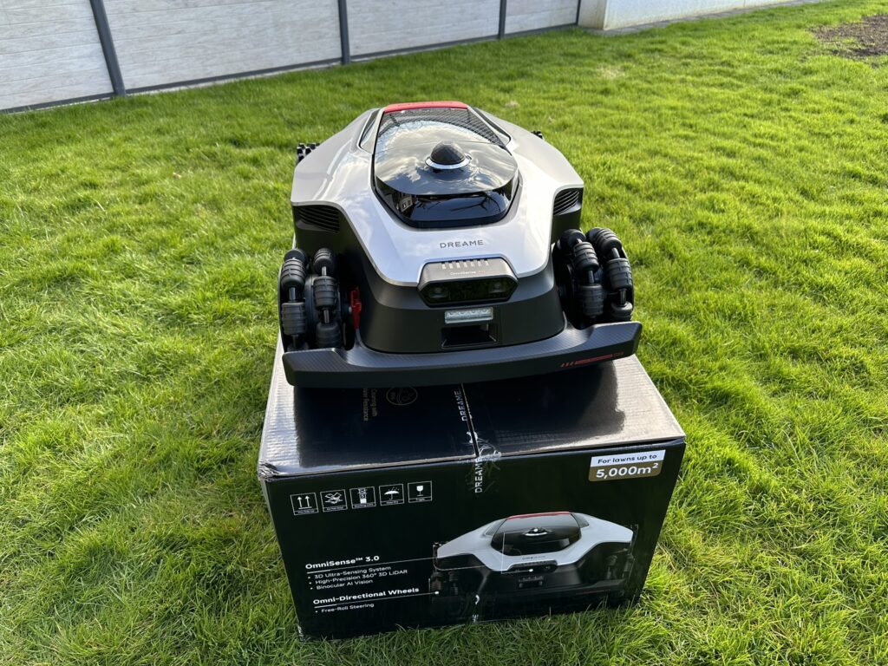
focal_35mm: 24
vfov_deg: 56.8
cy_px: 333
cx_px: 444
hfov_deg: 71.6
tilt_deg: -34.5
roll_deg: -1.9
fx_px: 616
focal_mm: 6.86
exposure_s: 1/337
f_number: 1.78
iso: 80
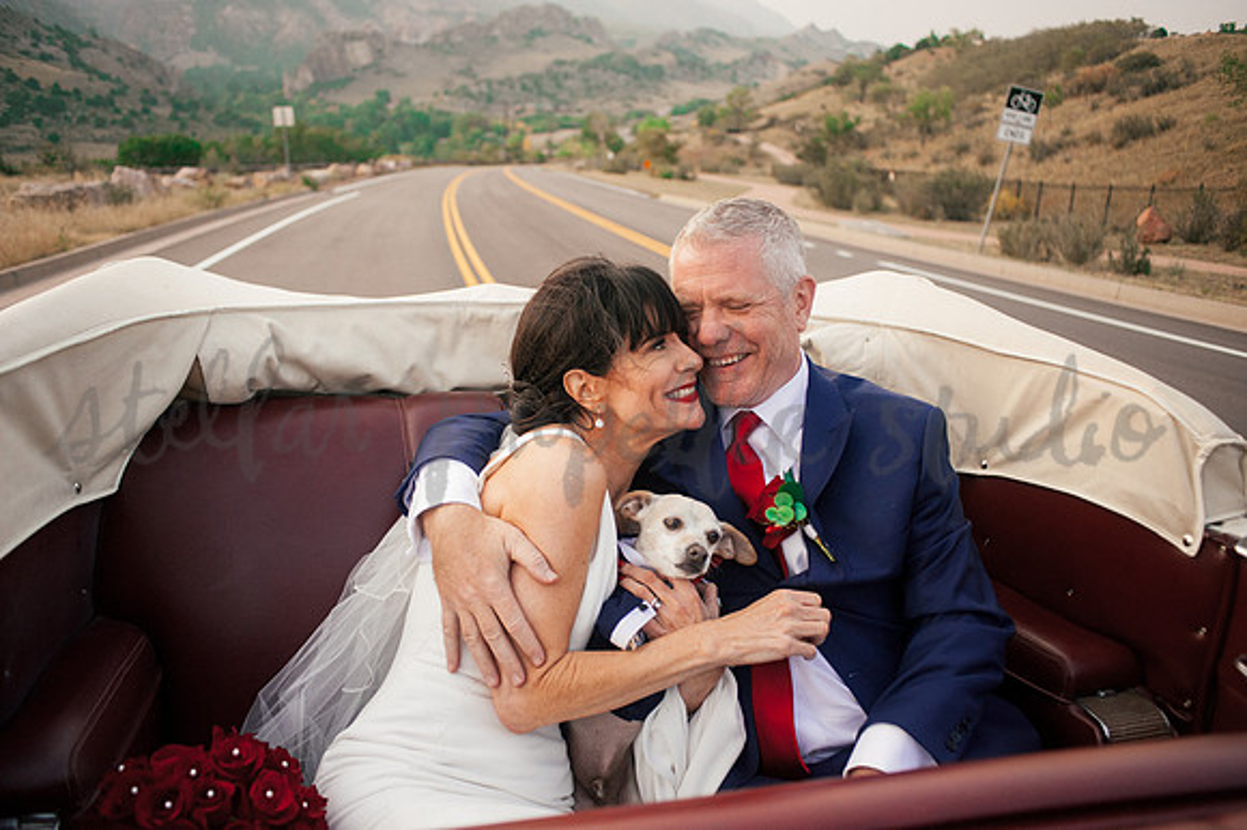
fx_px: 969
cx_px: 624
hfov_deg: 65.5
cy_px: 415
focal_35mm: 28
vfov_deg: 46.4
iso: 2000
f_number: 3.5
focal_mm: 28
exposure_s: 1/3200
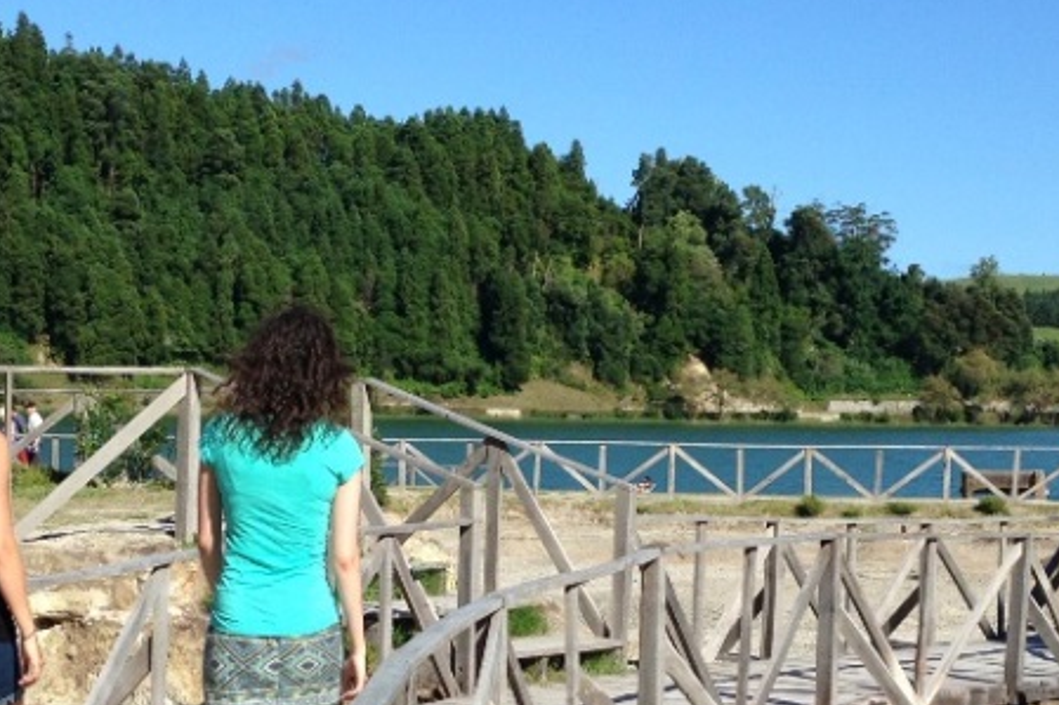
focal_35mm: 83
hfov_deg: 24.5
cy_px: 641
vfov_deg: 16.2
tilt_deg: -4.4
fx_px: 2441
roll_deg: -1.4
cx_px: 520
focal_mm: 4.12
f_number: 2.4
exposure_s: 1/1642
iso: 50
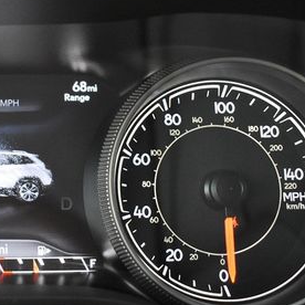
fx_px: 708
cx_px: -32
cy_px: 113
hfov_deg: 22.9
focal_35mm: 71
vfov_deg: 24.2
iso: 2200
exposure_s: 1/125
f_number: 4
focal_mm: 24
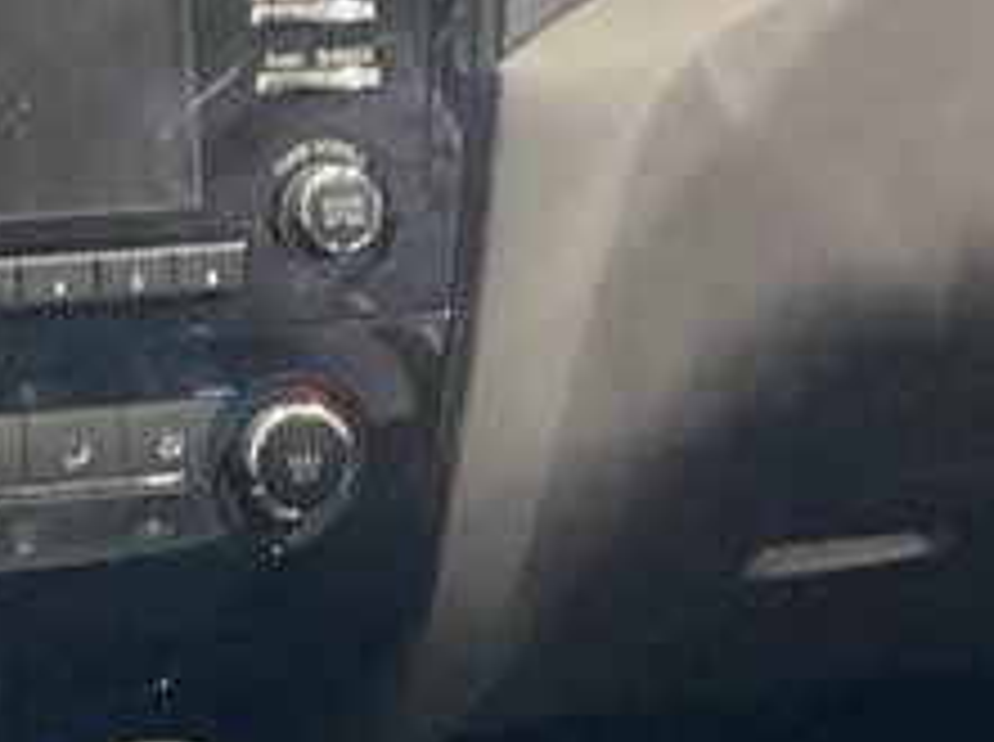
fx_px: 4272
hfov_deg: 12.4
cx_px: -654
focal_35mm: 149
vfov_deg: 9.9
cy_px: 755
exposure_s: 1/30
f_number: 1.8
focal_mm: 3
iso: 250
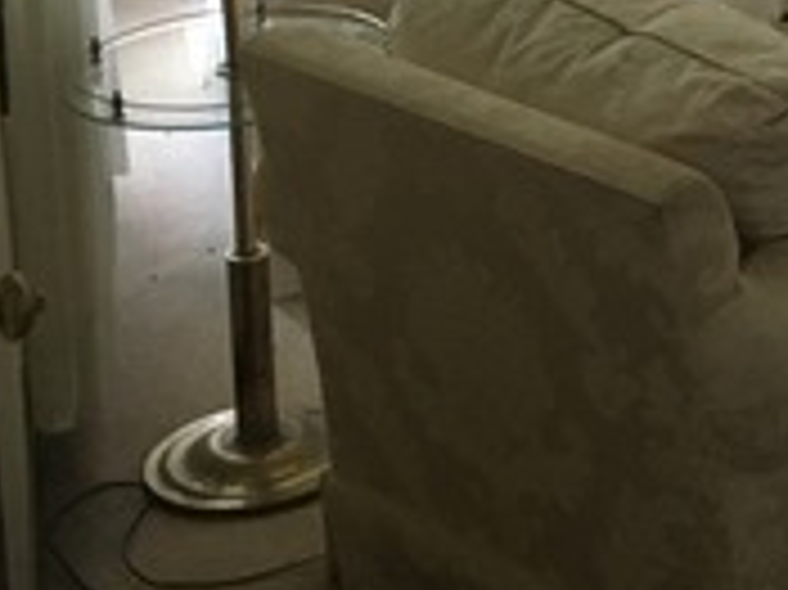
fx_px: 2411
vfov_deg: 12.9
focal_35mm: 106
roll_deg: -1.0
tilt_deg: -10.1
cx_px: 1166
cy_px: -383
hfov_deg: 16.9
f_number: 2.2
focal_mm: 4.15
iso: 160
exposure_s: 1/30
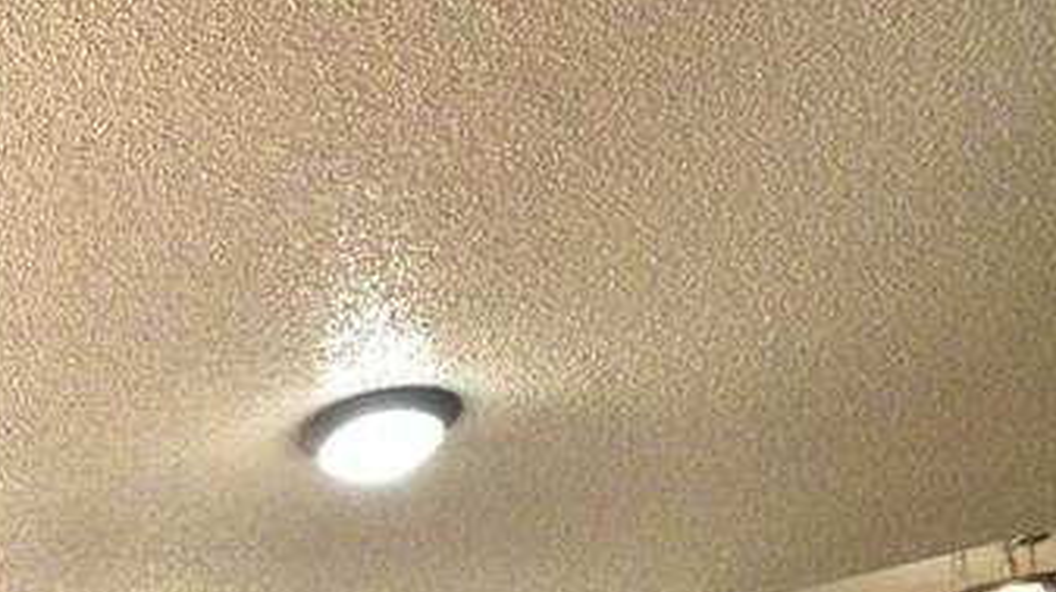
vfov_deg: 18.2
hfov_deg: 29.0
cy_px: 1001
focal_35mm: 55
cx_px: -393
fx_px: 1533
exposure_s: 1/100
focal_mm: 11.5
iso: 1600
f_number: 8
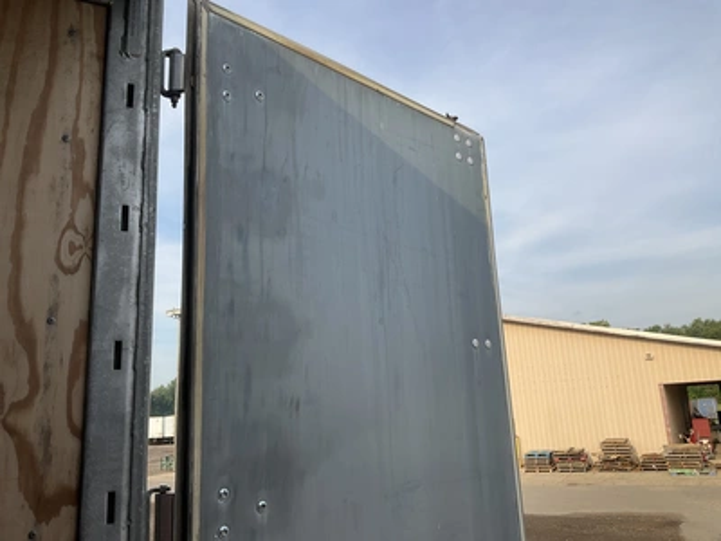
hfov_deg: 61.7
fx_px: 604
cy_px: 270
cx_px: 360
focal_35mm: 29
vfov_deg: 48.2
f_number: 1.8
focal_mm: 3
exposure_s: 1/898
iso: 25
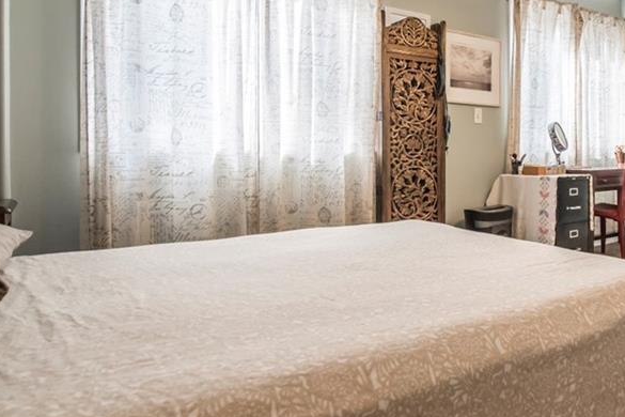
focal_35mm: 28
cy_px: 143
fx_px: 486
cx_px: 456
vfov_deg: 45.8
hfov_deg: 62.3
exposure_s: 1/125
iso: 1250
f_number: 5.6
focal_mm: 16
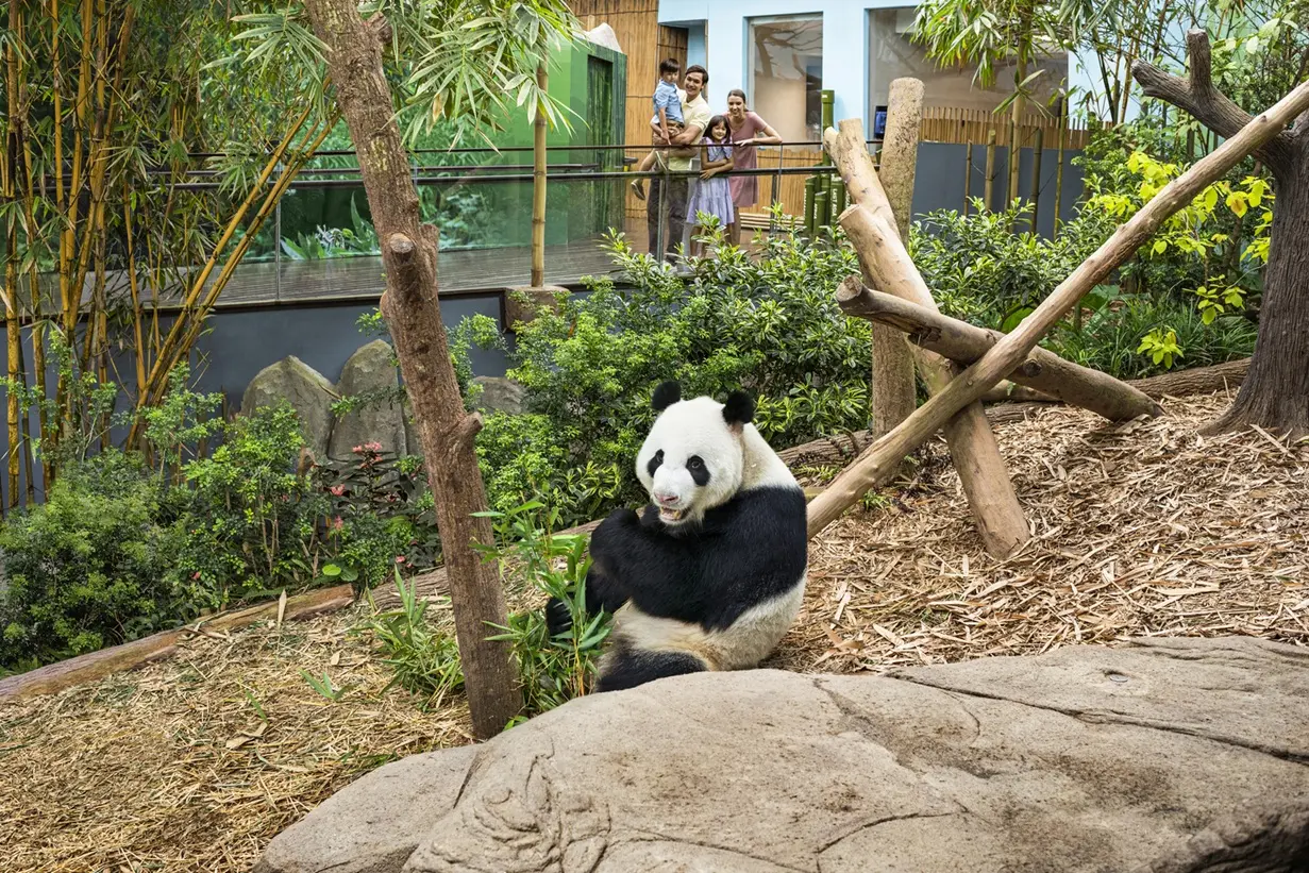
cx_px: 654
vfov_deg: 37.9
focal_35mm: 35
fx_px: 1273
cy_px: 436
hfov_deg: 54.4
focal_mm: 35
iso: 200
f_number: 4
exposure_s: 1/125
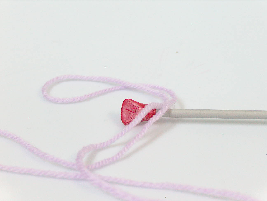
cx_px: 134
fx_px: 765
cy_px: 100
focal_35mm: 99
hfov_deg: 19.8
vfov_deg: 15.0
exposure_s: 1/50.7
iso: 200
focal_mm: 20.29
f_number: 2.9
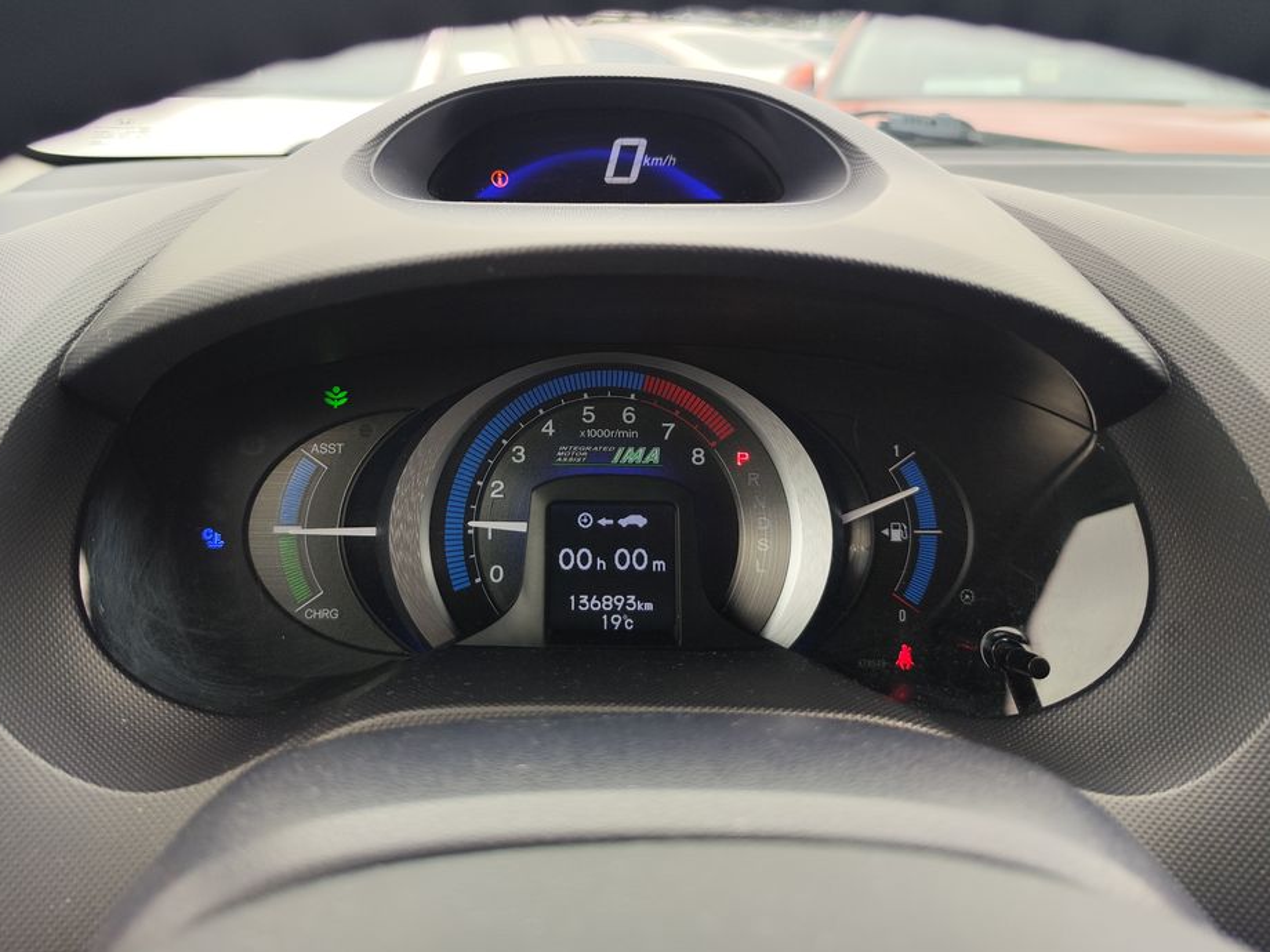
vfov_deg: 46.3
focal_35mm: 30
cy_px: 345
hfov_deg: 59.9
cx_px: 585
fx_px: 1101
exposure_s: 1/138
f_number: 1.69
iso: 50
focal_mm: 7.01
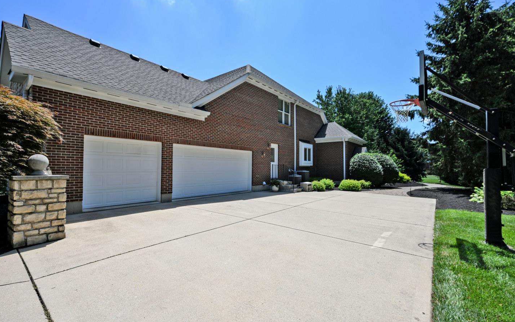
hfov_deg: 95.9
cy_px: 165
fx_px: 232
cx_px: 247
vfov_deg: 69.5
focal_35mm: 17
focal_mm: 15.5
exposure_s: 1/400
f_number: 7.1
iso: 100
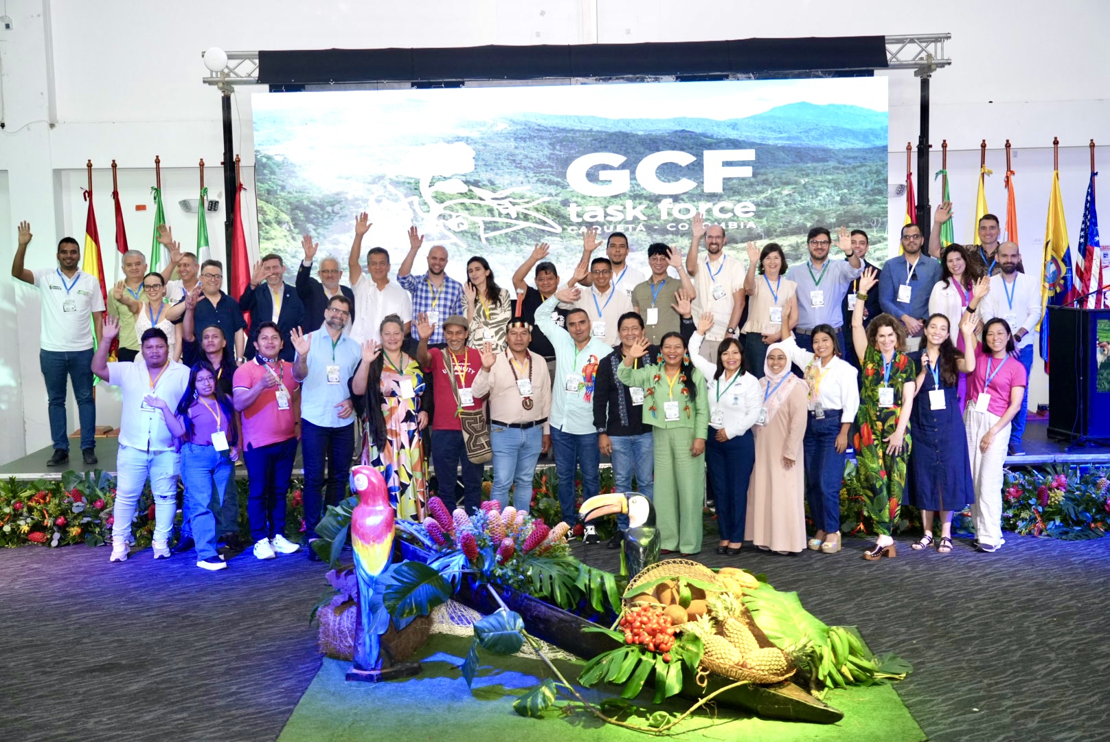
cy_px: 371
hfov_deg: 41.9
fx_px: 1450
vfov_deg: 28.7
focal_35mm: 47
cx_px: 555
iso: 2500
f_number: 4
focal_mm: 47
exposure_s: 1/250
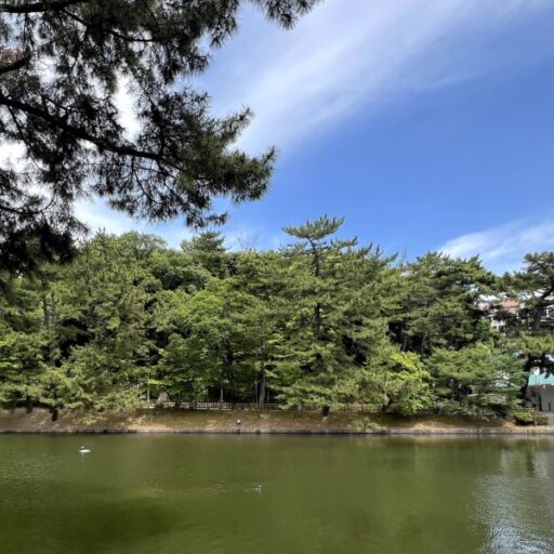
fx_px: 416
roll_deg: +0.5
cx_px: 182
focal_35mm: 23
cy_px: 366
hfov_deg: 65.4
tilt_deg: +5.2
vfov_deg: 65.6
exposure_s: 1/834
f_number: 1.8
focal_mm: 1.57
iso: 32
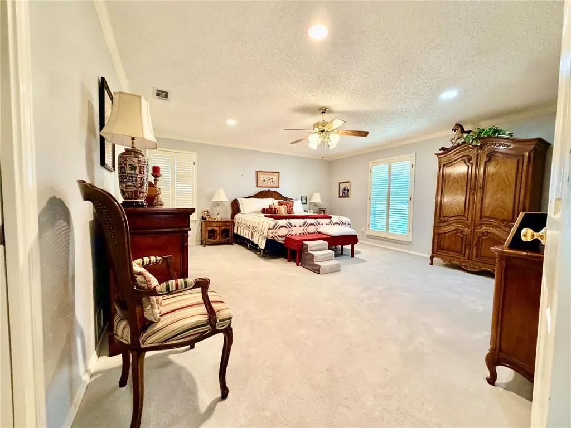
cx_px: 286
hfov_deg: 102.1
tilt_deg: -3.1
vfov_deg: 85.7
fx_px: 231
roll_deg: -0.6
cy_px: 214
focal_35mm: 14
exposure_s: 1/60
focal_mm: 2.22
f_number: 2.2
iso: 500
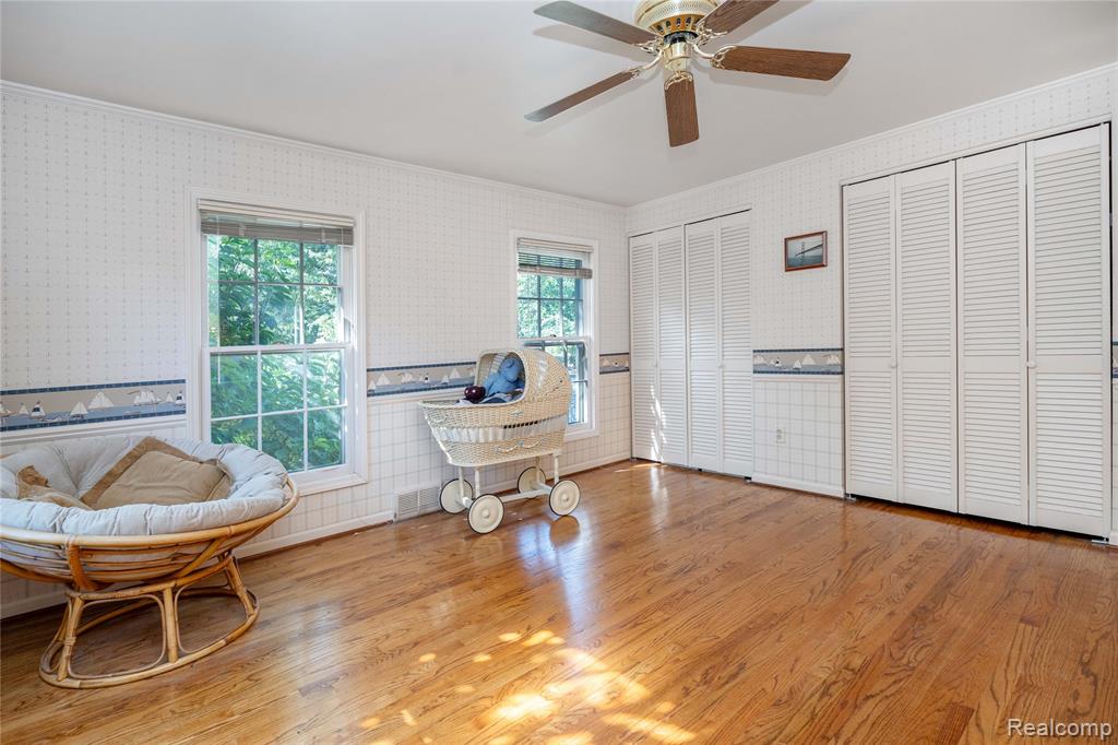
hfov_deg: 96.8
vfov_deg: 73.7
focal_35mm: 16
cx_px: 559
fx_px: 497
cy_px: 372
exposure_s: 1/60
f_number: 5.6
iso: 400
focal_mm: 16
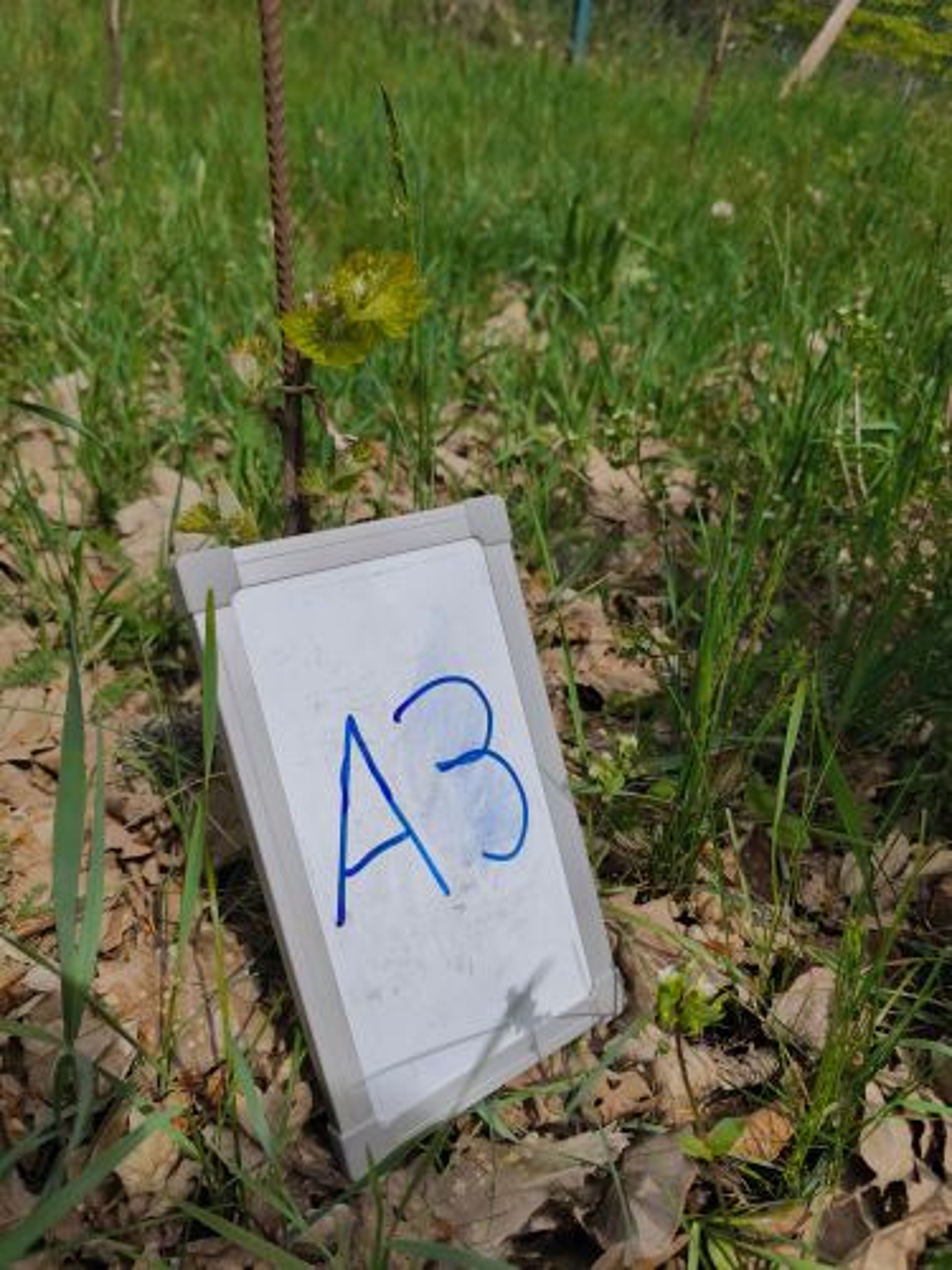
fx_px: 843
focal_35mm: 23
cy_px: 635
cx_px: 476
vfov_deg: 73.9
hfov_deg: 58.9
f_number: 1.6
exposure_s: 1/15319
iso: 80
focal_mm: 6.57
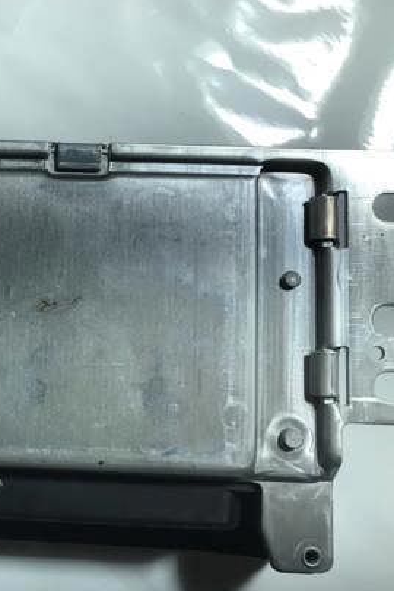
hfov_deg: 27.2
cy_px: 322
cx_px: -22
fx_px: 755
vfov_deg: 42.7
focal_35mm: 46
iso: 20
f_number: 1.8
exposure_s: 1/610
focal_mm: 3.99
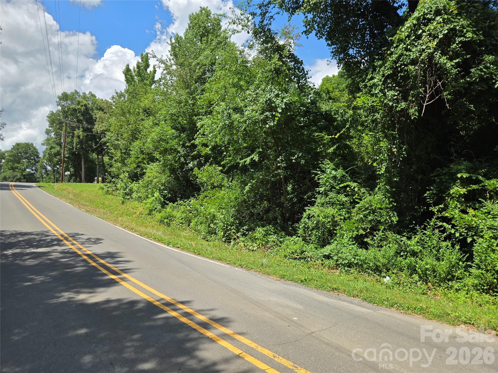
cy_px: 186
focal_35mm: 23
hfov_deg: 73.9
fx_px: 331
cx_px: 249
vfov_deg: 58.9
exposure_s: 1/1369
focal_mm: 5.4
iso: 25
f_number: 1.8
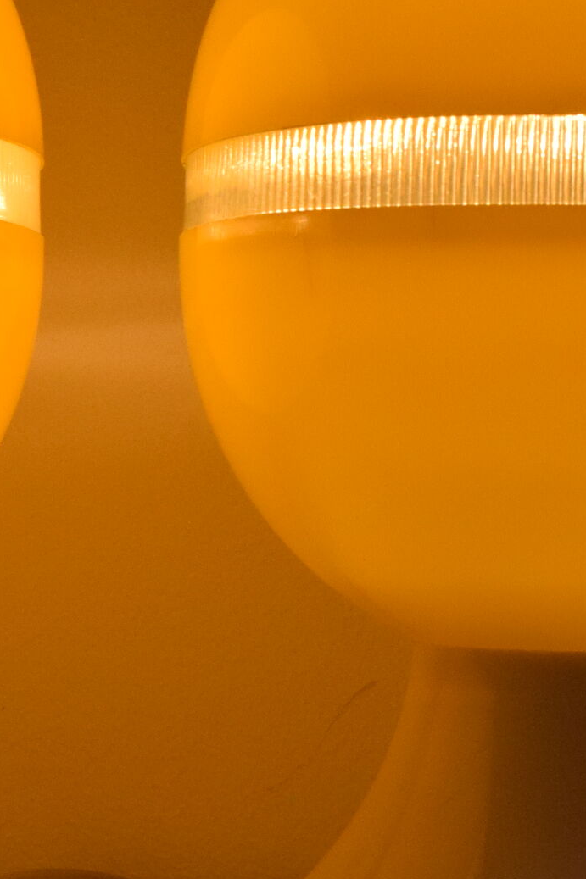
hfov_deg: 13.1
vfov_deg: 19.6
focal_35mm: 104
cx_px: 140
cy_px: 359
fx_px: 2540
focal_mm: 24
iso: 1600
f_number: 14
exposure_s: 1/800
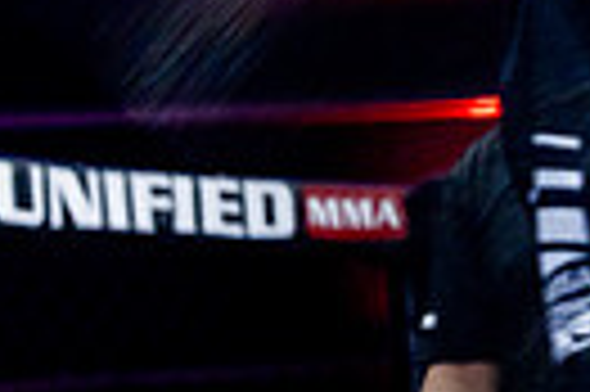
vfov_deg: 5.4
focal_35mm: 253
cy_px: -205
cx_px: 1284
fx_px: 4141
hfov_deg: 7.7
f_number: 2.8
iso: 3200
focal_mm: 57
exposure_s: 1/1250
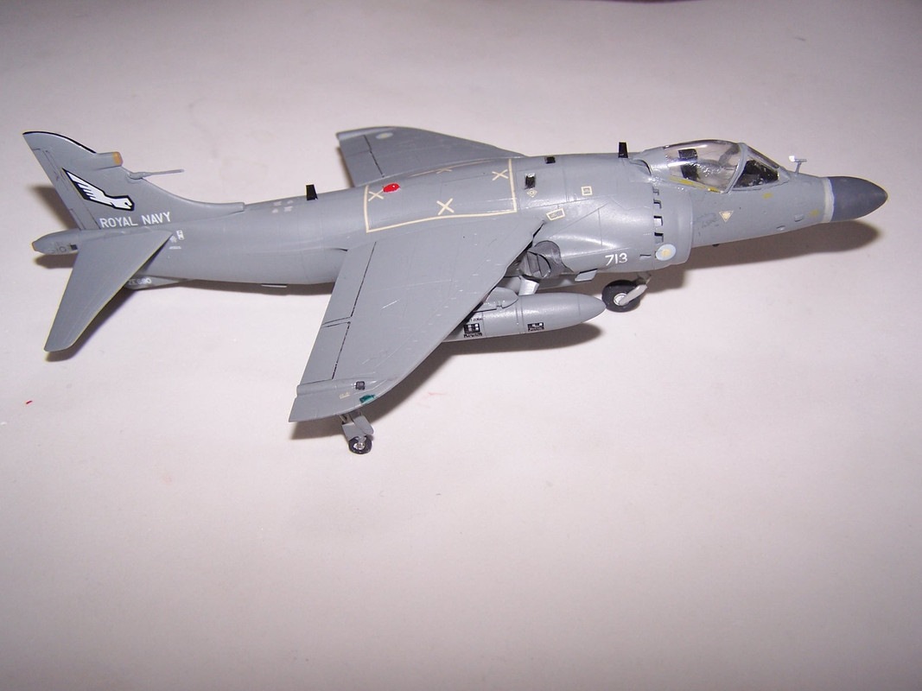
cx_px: 461
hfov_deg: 49.0
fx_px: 1012
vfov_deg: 37.7
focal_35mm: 38
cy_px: 346
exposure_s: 1/60
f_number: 2.8
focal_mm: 6.3
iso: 80
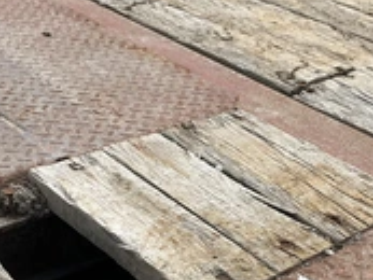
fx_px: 722
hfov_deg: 28.6
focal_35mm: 67
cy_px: 224
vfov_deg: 21.7
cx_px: 276
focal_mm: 3
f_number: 1.8
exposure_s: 1/1279
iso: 25
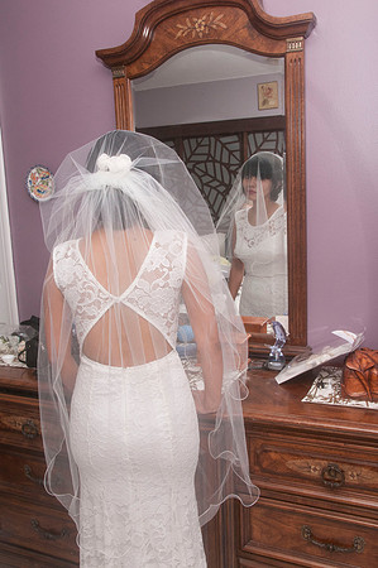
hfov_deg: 39.9
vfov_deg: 57.3
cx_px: 189
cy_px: 284
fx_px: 521
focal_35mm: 33
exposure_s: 1/250
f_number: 11
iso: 400
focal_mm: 22
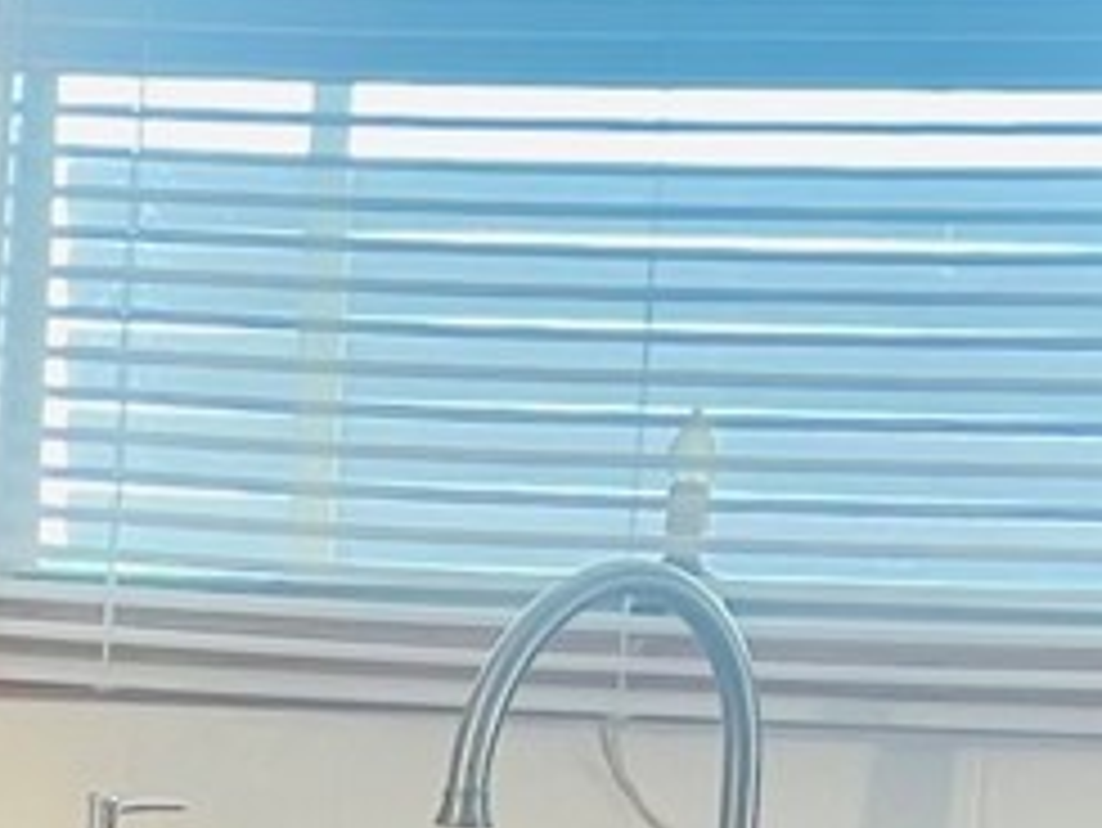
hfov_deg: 11.1
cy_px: 1228
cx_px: -616
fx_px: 5415
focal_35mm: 170
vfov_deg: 8.5
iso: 100
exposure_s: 1/60
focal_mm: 5.7
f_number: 1.5
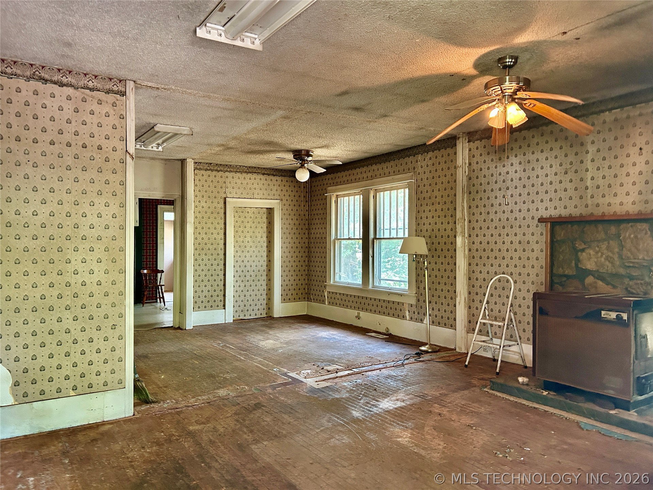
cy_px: 245
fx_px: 490
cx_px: 326
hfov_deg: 67.3
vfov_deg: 53.1
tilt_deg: -0.7
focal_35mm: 26
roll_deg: +0.0
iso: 400
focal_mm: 5.7
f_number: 1.5
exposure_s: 1/40
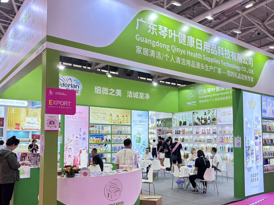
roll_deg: +0.0
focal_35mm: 32
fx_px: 253
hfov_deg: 56.8
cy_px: 118
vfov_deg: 44.0
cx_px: 144
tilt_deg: +4.6
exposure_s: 1/100
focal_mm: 5.96
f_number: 1.6
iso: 125
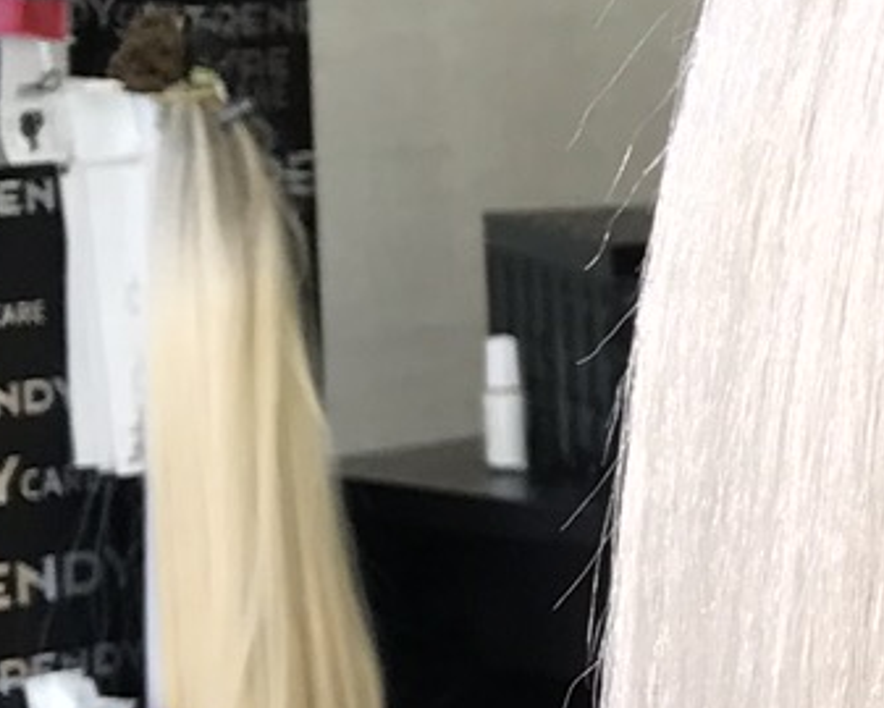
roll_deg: -1.0
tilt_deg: -14.6
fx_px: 4346
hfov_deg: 11.1
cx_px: 1430
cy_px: 865
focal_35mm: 166
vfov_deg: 9.2
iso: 25
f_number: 1.8
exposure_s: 1/33
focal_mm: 3.99
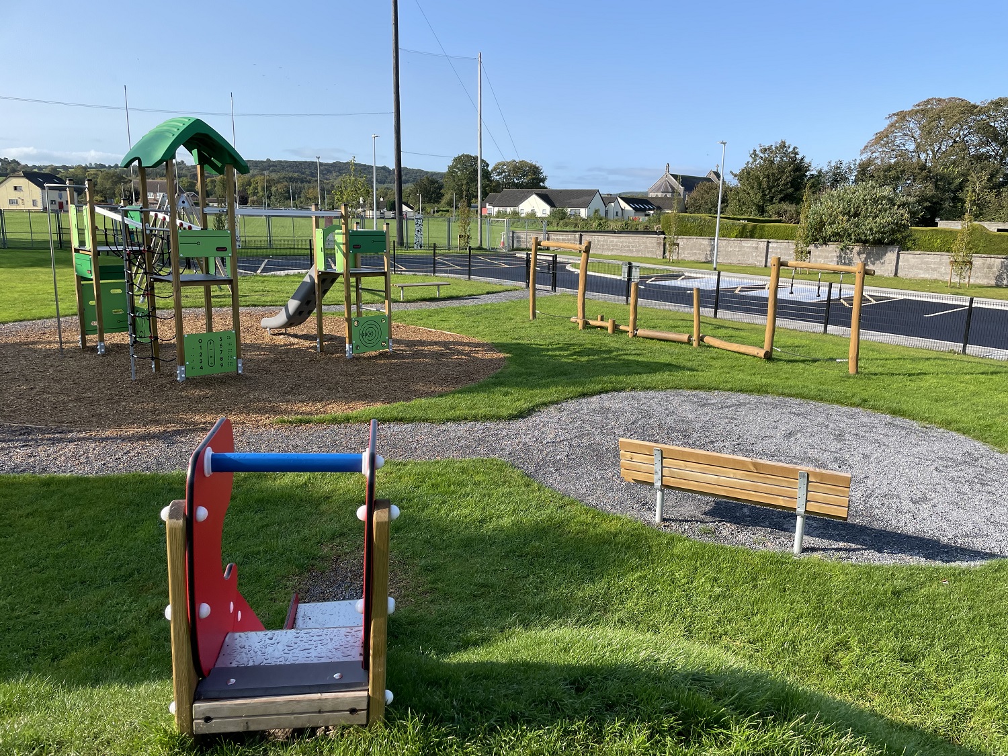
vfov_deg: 53.1
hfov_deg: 67.3
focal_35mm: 26
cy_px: 378
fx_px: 757
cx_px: 504
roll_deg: -0.1
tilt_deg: -10.9
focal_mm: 4.2
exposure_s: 1/1795
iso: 32
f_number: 1.6
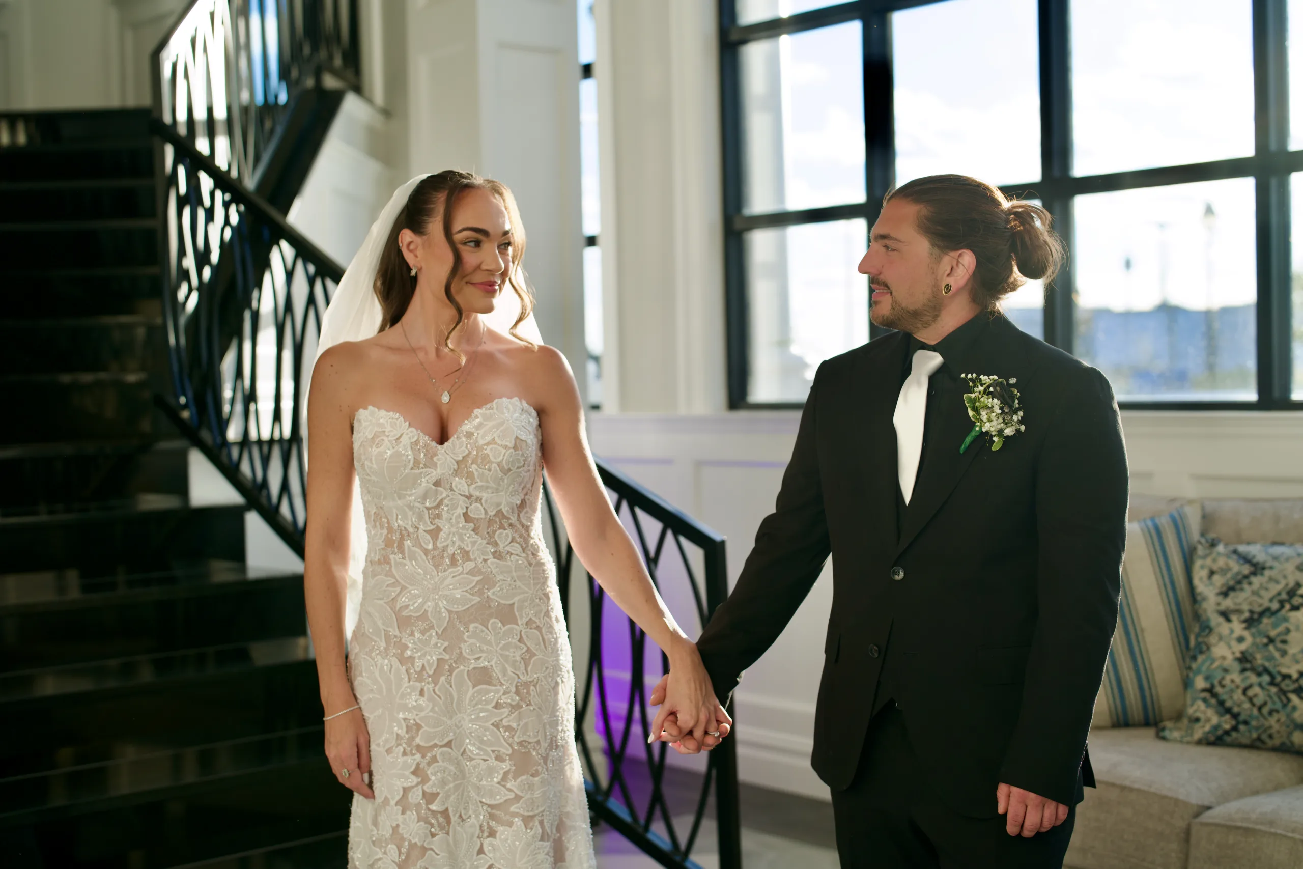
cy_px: 434
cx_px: 652
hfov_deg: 39.6
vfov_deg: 27.0
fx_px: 1810
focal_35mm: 50
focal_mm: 50
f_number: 2.5
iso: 100
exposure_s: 1/640
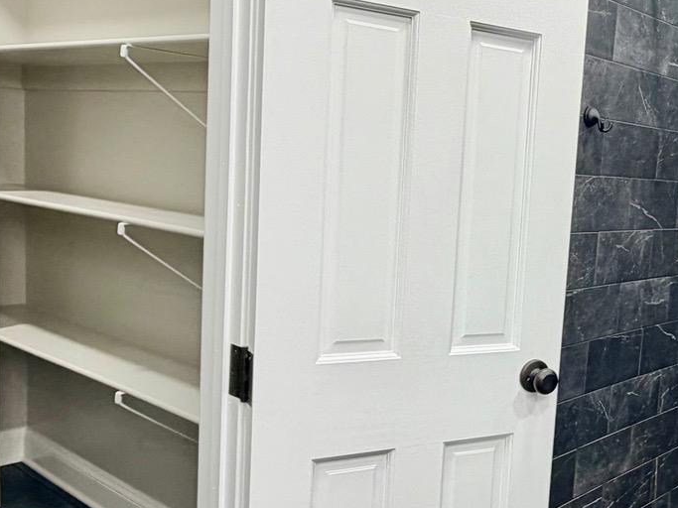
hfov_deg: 42.4
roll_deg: -4.5
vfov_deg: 34.3
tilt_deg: -6.5
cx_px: 562
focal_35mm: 42
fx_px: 822
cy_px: 263
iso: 125
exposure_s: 1/120
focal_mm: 2.22
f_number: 2.2
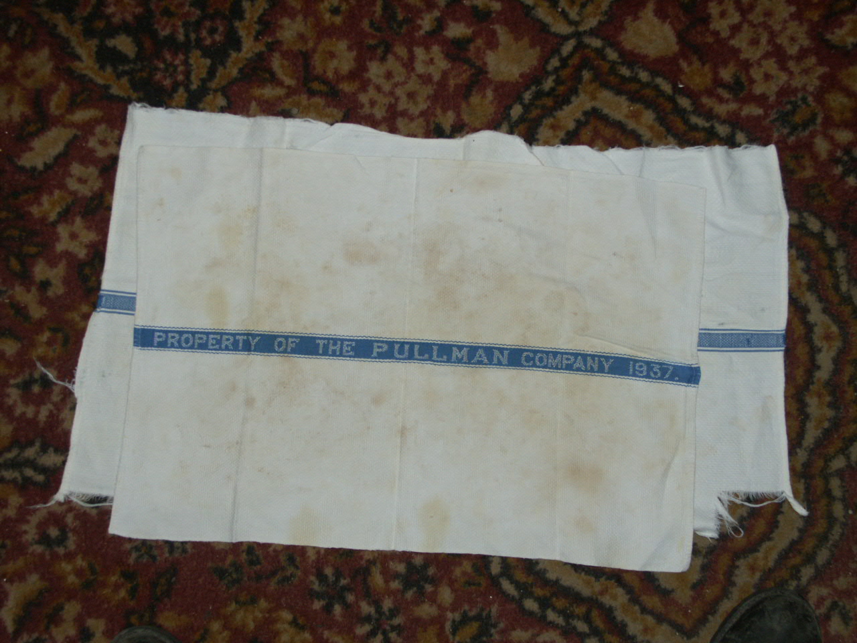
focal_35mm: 42
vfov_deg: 34.3
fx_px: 1040
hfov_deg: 44.8
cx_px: 428
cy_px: 322
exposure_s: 1/45
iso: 200
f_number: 2.8
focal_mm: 10.96
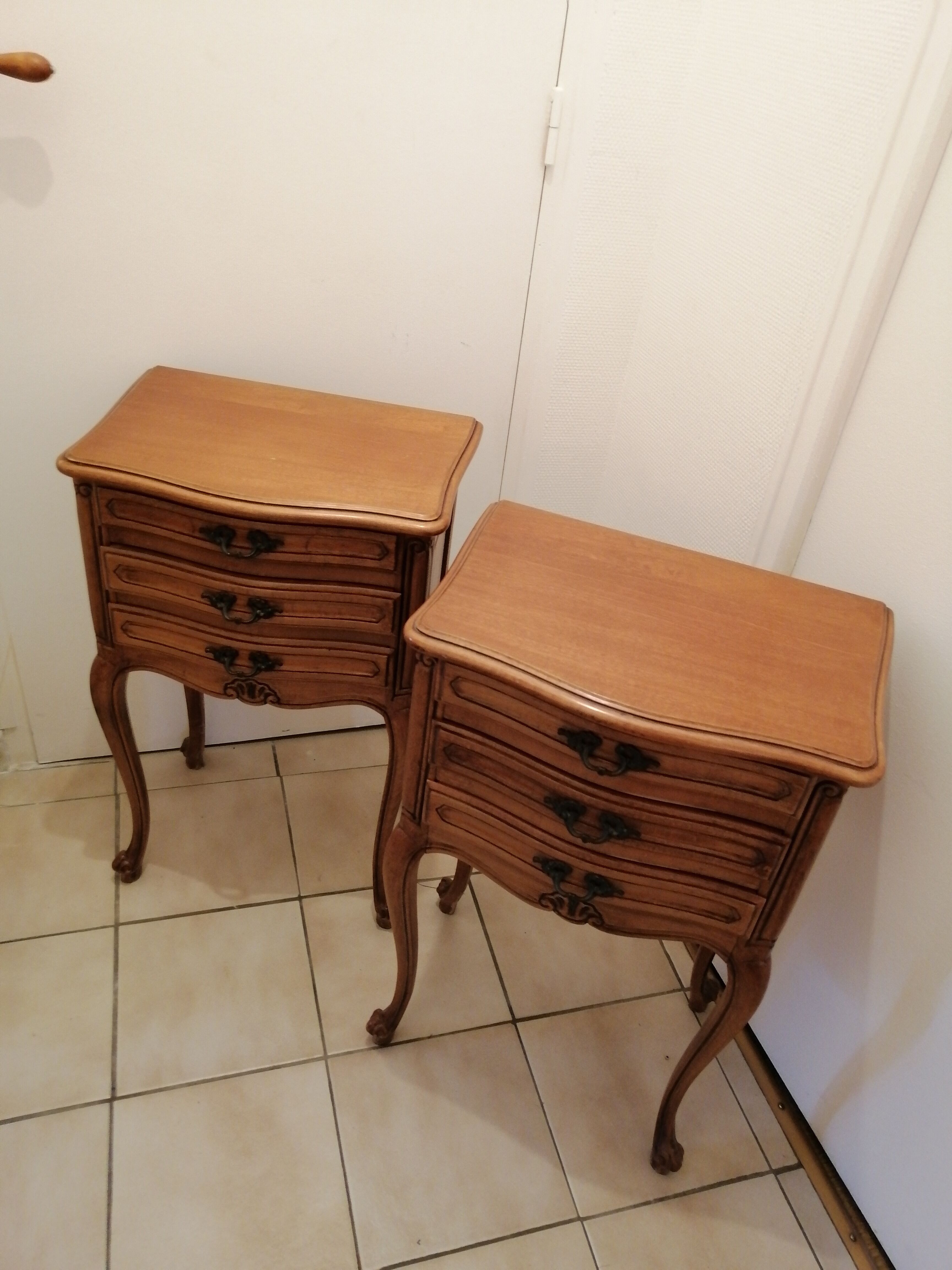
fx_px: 953
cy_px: 635
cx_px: 476
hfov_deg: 53.1
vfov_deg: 67.3
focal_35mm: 26
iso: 400
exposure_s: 1/25
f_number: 1.8
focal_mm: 3.96
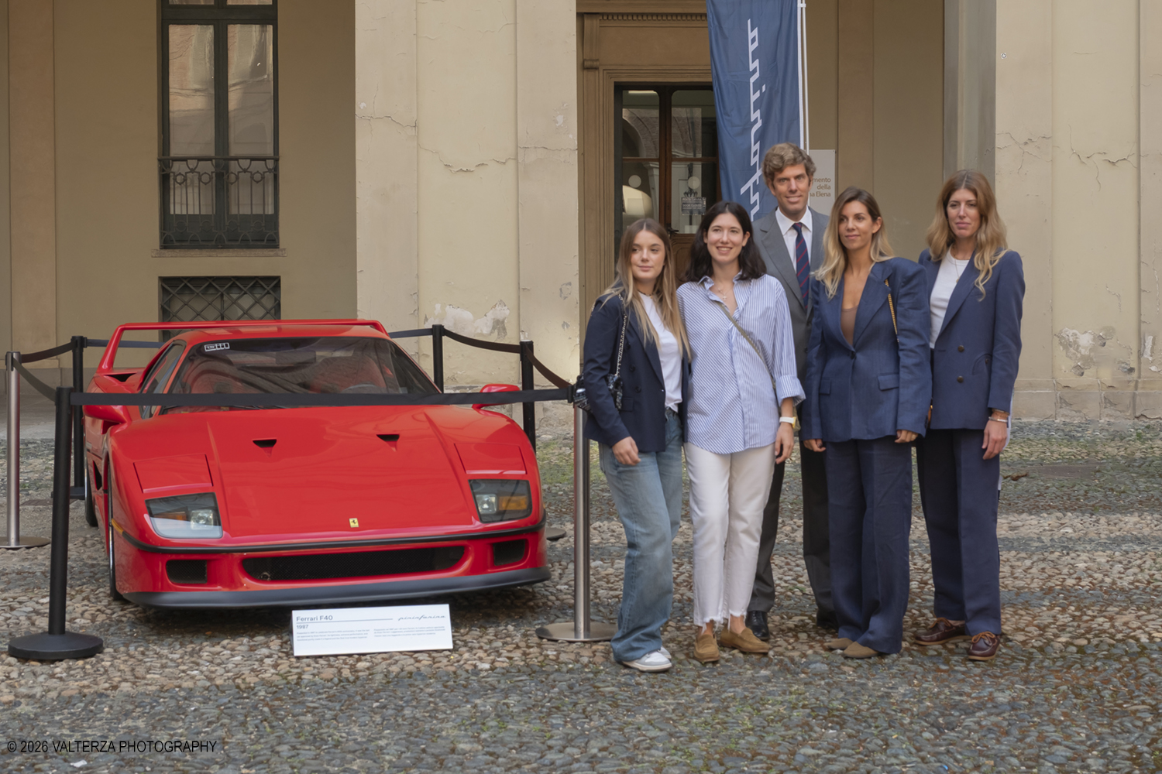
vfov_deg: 27.5
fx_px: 1581
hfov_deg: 40.3
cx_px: 581
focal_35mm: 49
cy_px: 387
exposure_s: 1/160
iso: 400
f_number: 6.4
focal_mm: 32.5
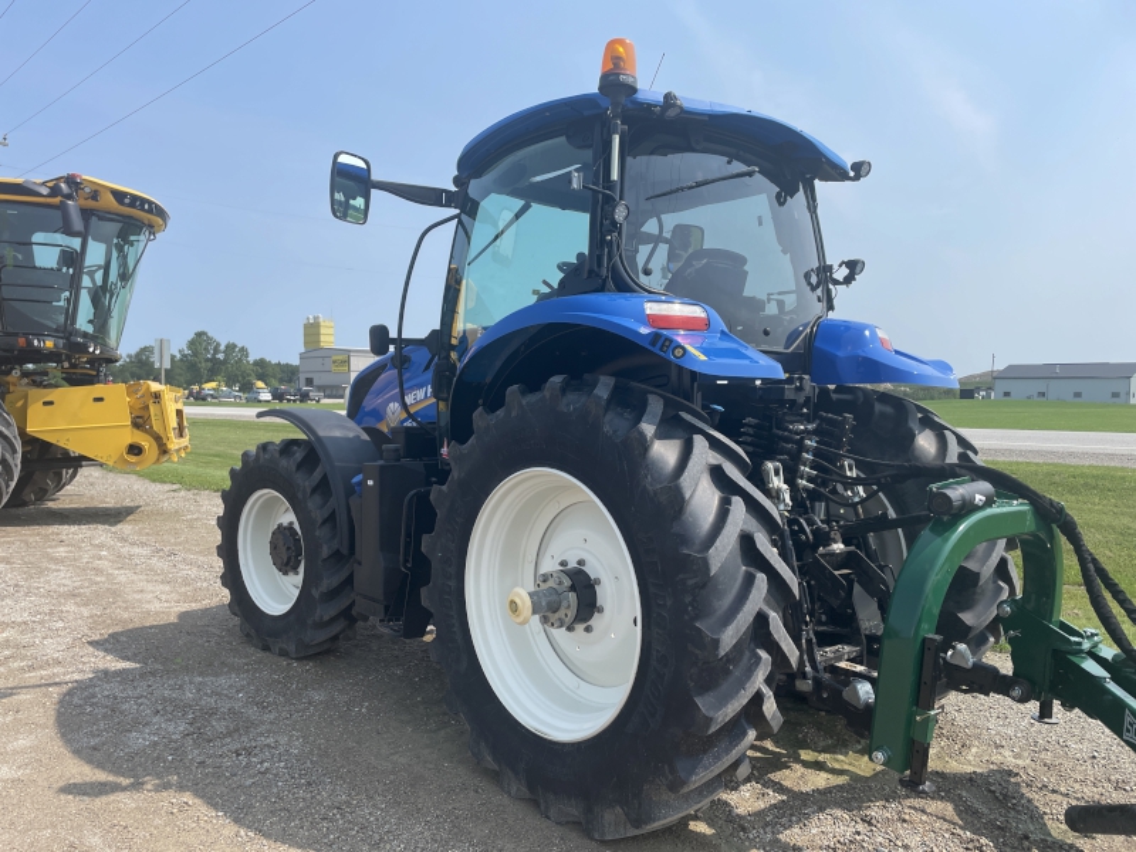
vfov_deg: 53.1
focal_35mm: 26
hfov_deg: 67.3
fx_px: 853
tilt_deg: +0.6
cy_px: 426
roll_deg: +0.6
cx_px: 568
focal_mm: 4.2
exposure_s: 1/3610
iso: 32
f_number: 1.6
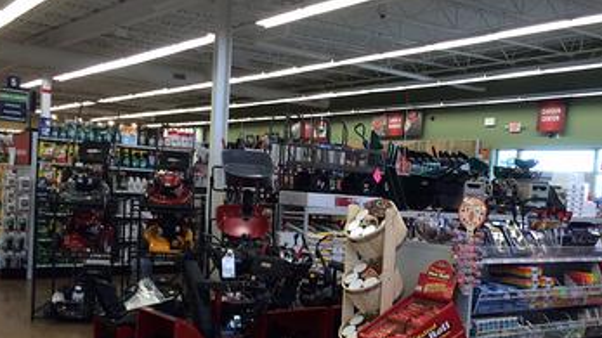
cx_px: 325
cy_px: 231
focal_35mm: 44
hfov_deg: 46.4
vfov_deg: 26.9
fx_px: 702
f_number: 2.2
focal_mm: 4.12
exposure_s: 1/40
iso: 40
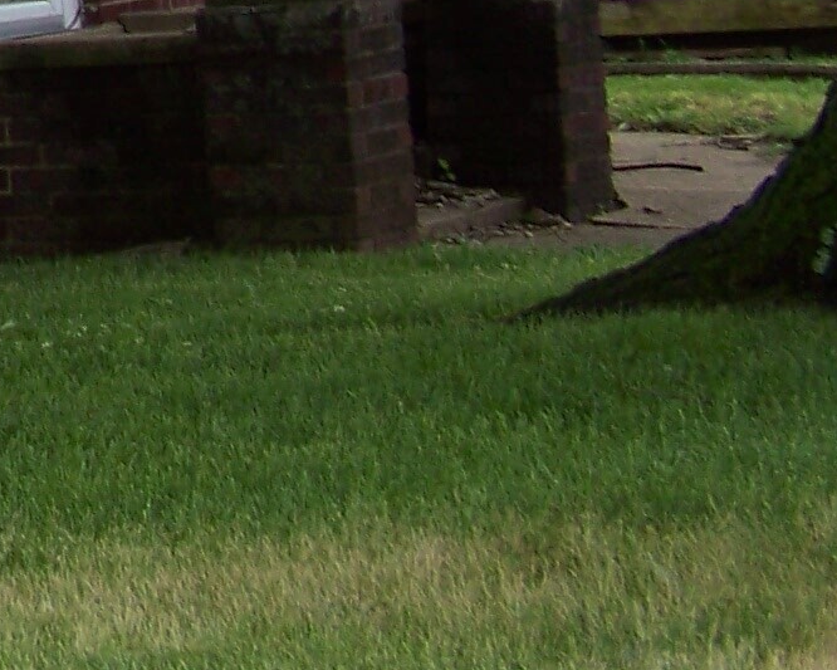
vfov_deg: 8.7
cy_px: -515
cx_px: -804
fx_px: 4237
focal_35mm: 171
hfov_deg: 10.4
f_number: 2.8
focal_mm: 6.3
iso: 64
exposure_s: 1/320
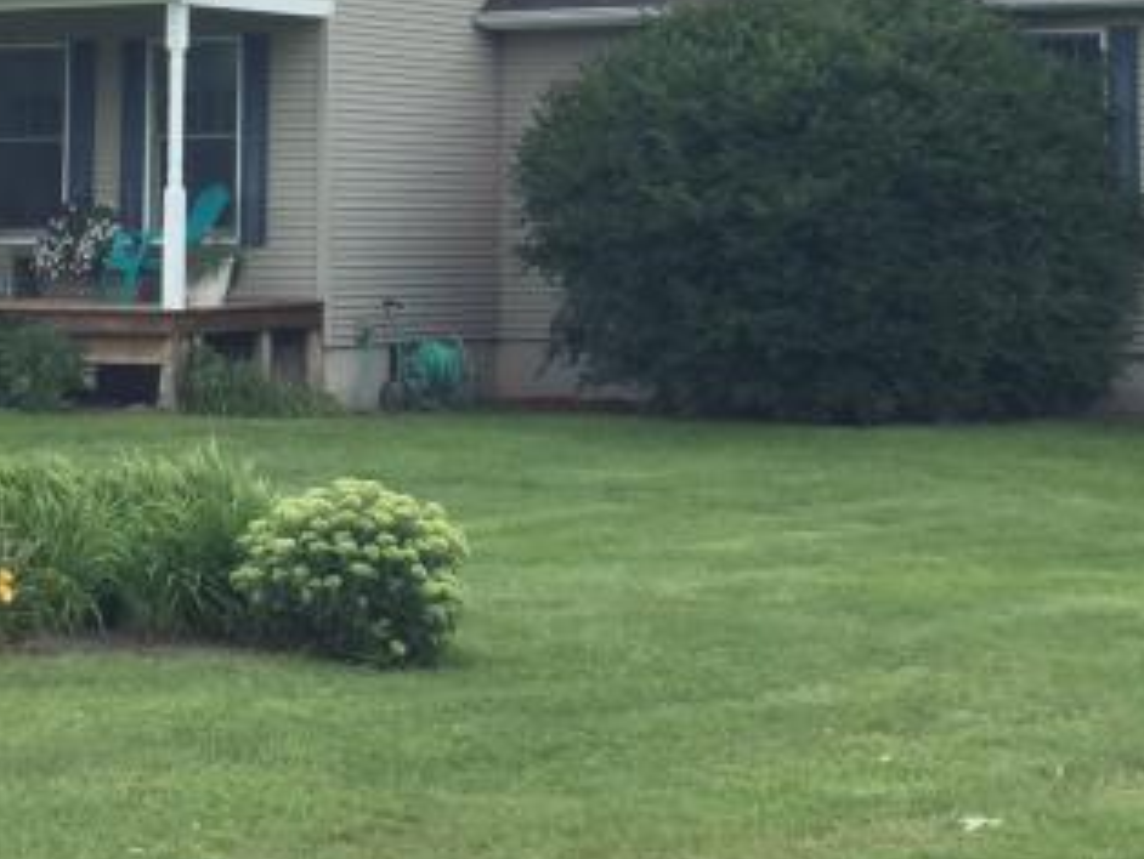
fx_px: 3340
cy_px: -142
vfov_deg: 14.3
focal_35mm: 101
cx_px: 638
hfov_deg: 19.4
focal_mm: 3.3
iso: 25
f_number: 2.4
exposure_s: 1/250
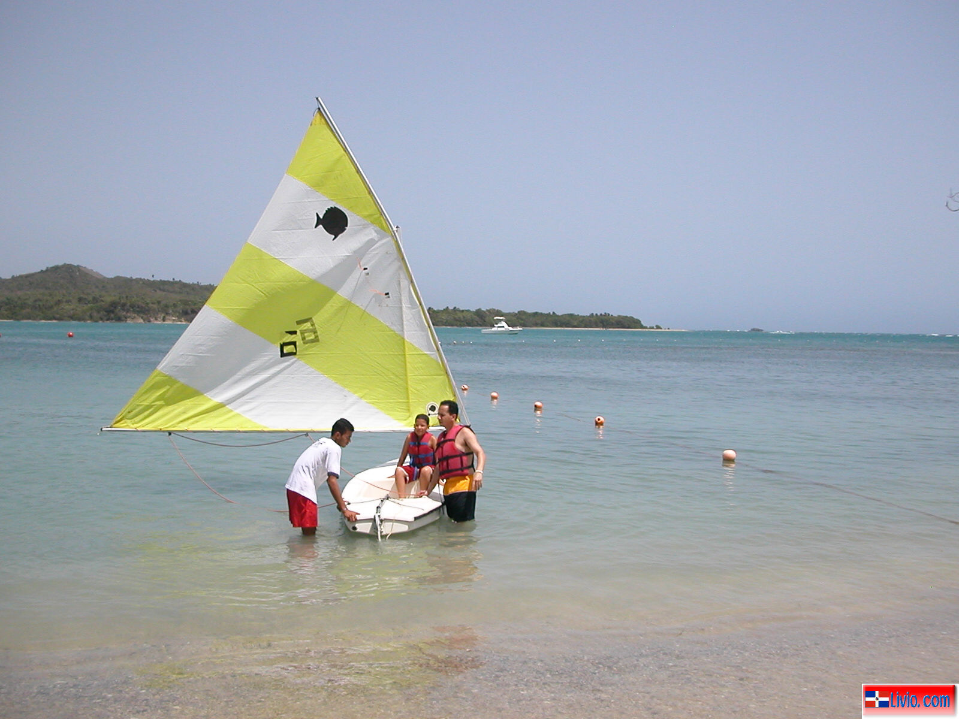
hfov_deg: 50.1
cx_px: 480
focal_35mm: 37
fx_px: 1025
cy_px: 360
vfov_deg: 38.7
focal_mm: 5.6
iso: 100
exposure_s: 1/2232
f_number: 2.7
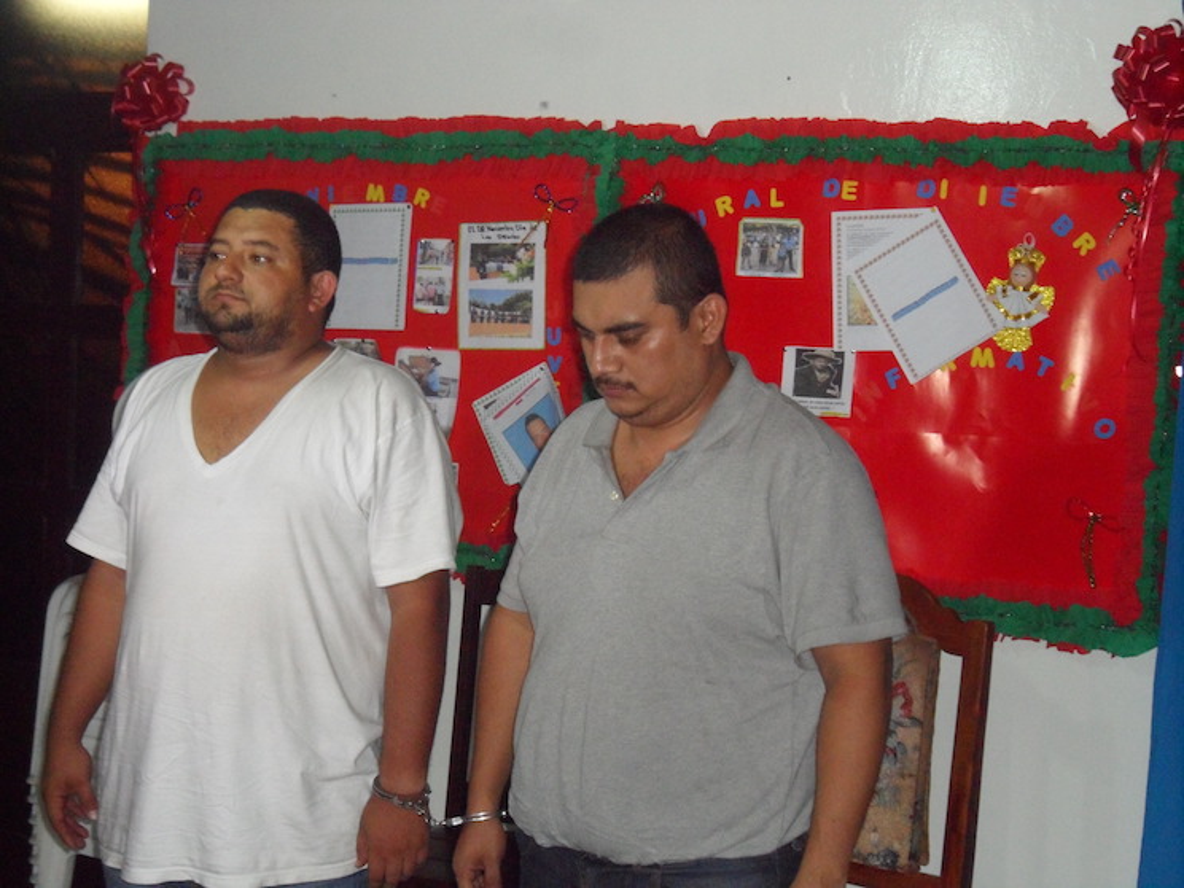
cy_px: 444
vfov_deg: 24.4
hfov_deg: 32.2
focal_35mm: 60
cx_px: 592
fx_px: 2052
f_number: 5.2
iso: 640
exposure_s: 1/45
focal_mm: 11.2
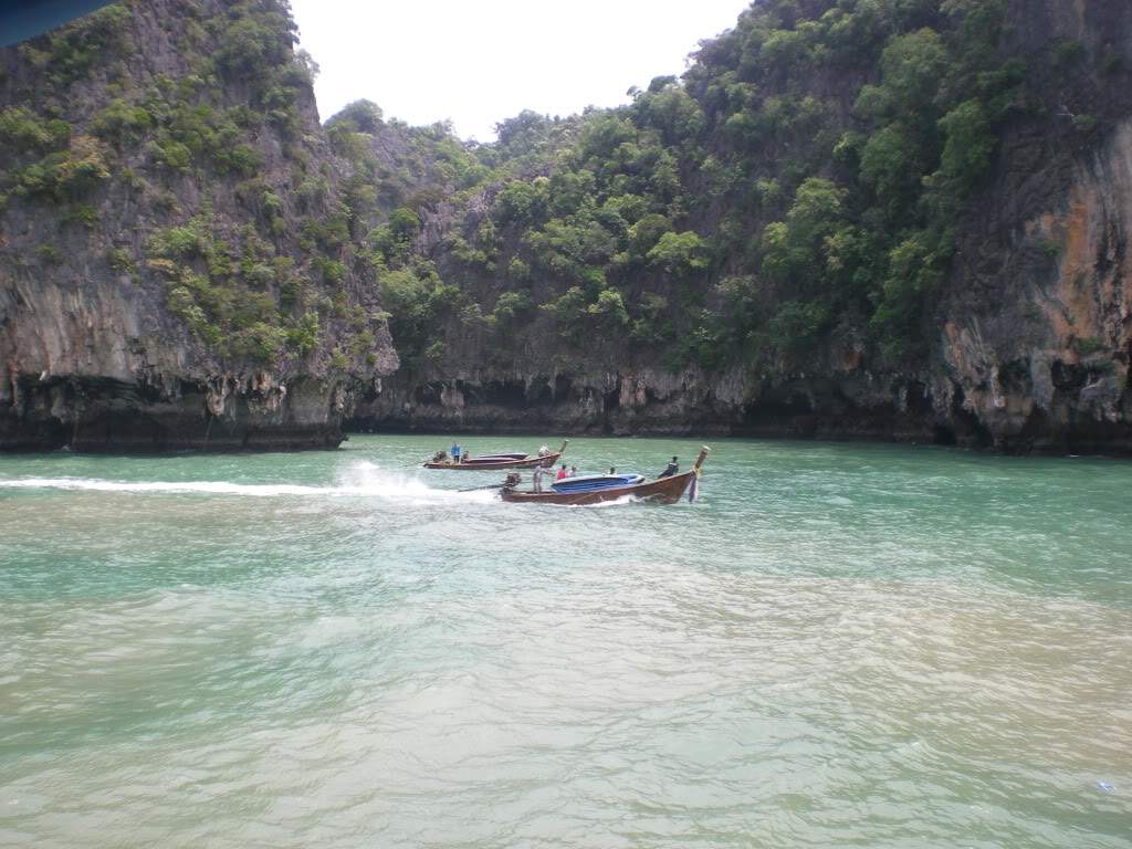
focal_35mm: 38
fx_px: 1243
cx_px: 566
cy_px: 424
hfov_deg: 49.0
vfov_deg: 37.7
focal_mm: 6.3
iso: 50
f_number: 4.6
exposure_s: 1/167
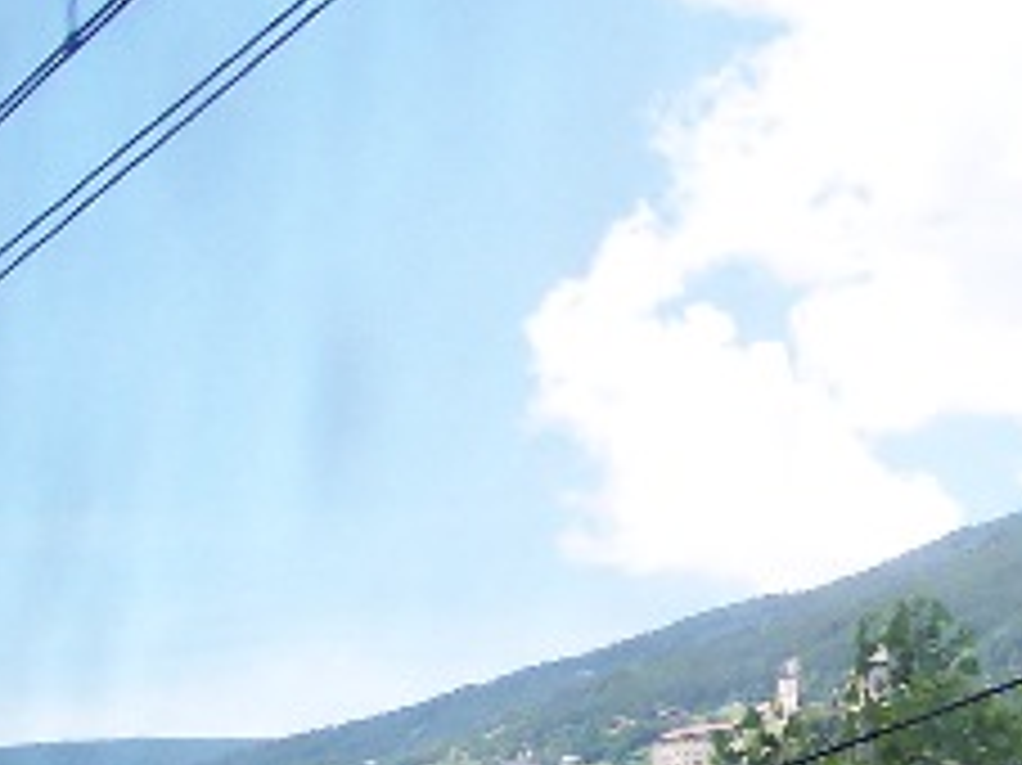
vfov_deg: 11.0
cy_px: 684
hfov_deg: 14.4
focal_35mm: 134
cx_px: 1117
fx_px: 3954
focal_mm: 8
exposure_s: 1/350
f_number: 2.8
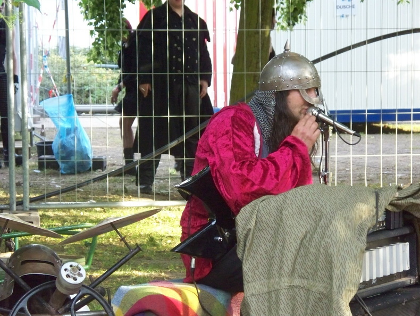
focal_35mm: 137
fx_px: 1664
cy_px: 158
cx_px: 210
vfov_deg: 10.8
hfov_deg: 14.4
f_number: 4.4
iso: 500
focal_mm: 28.83
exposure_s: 1/125
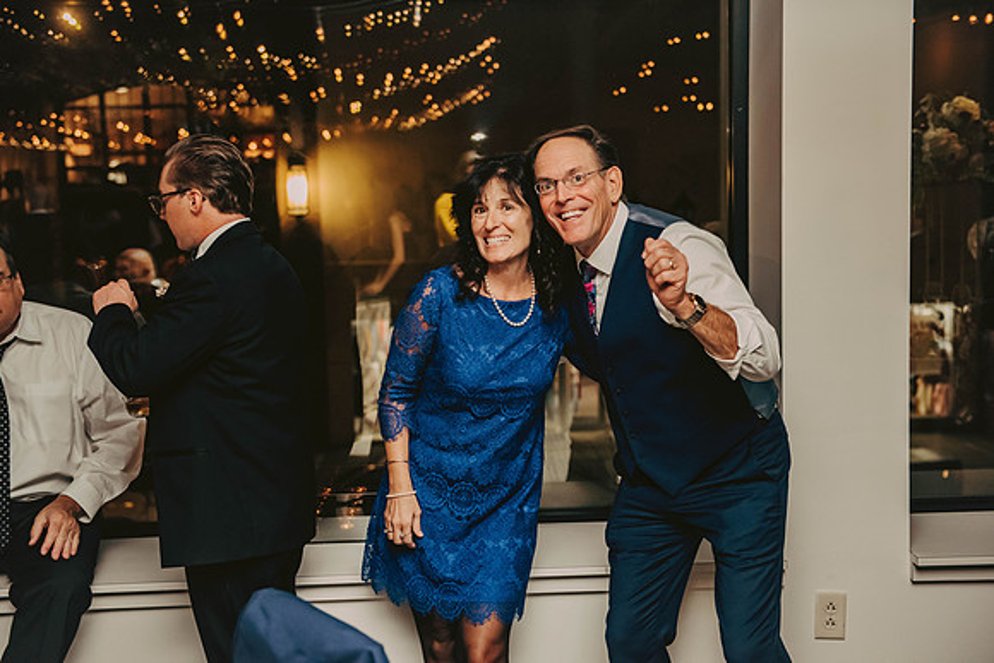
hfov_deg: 36.2
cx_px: 497
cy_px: 332
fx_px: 1519
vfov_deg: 24.6
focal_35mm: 55
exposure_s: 1/200
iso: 2000
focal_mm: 55
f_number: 3.2
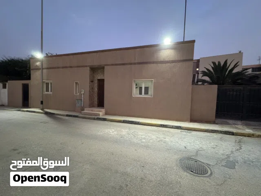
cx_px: 130
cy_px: 98
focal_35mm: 14
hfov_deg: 102.1
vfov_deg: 85.7
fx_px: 106
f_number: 2.2
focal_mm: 2.22
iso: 800
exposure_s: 1/50
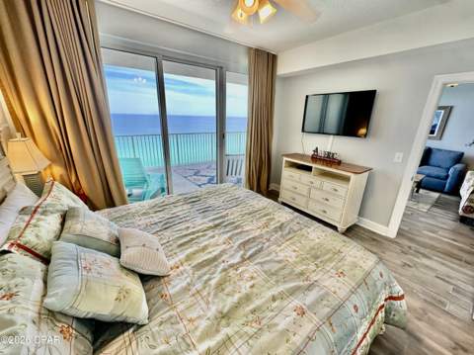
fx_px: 192
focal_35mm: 14
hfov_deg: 102.1
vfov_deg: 85.6
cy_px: 178
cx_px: 237
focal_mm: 2.22
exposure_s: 1/120
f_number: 2.2
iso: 64
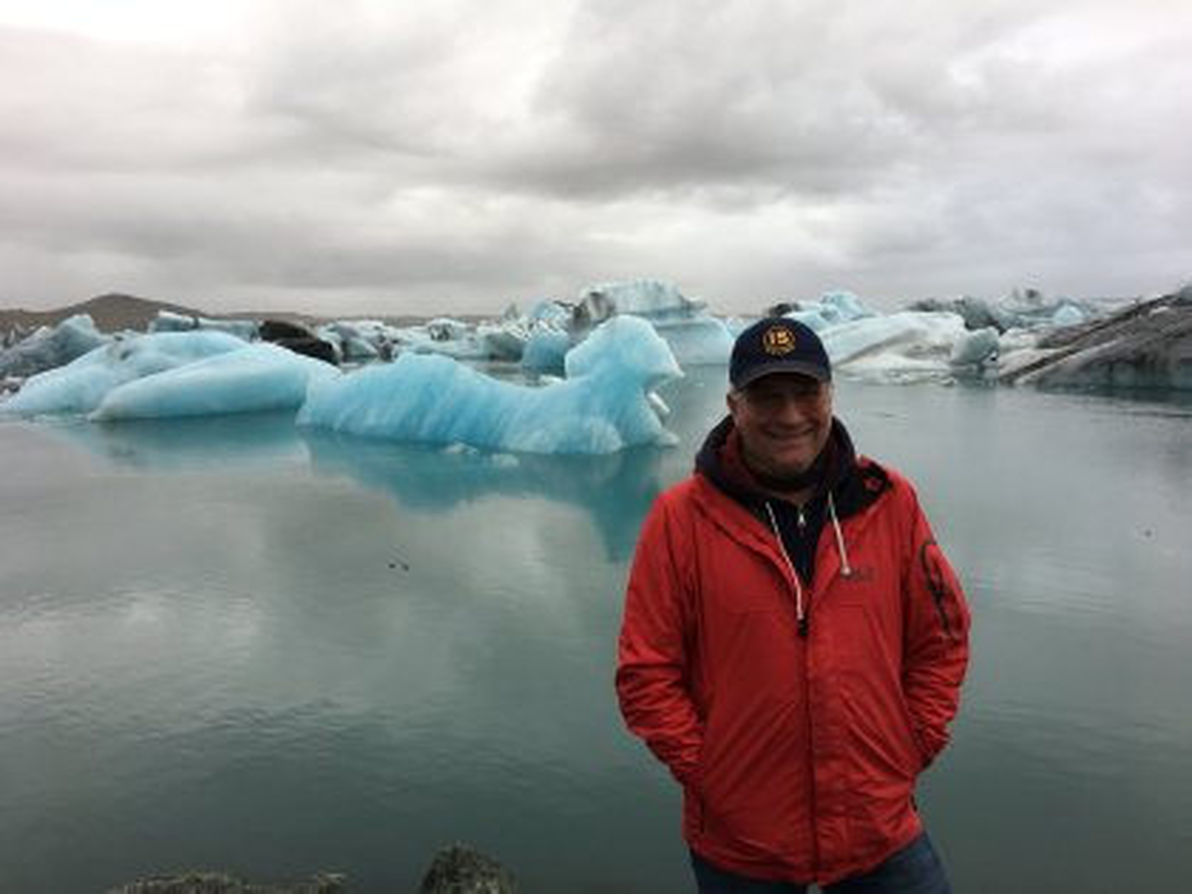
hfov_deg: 61.7
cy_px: 447
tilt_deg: -6.7
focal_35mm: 29
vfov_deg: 48.2
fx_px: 999
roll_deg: +0.3
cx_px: 596
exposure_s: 1/100
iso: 32
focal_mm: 4.15
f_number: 2.2
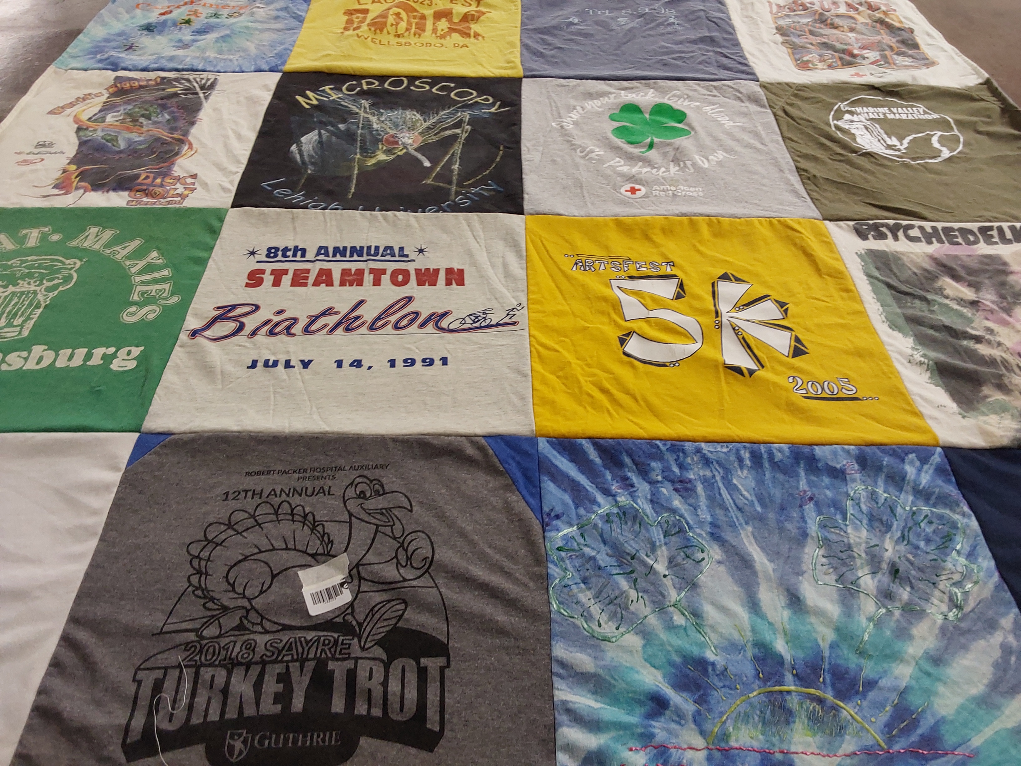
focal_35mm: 28
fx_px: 826
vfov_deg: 49.7
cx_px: 510
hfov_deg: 63.4
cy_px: 383
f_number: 1.9
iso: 80
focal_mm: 2.91
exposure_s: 1/50
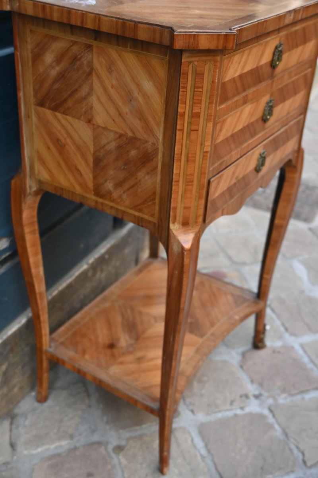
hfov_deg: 31.4
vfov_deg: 45.7
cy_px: 239
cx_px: 159
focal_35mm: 43
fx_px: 566
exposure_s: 1/250
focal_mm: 28.5
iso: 400
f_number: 3.8
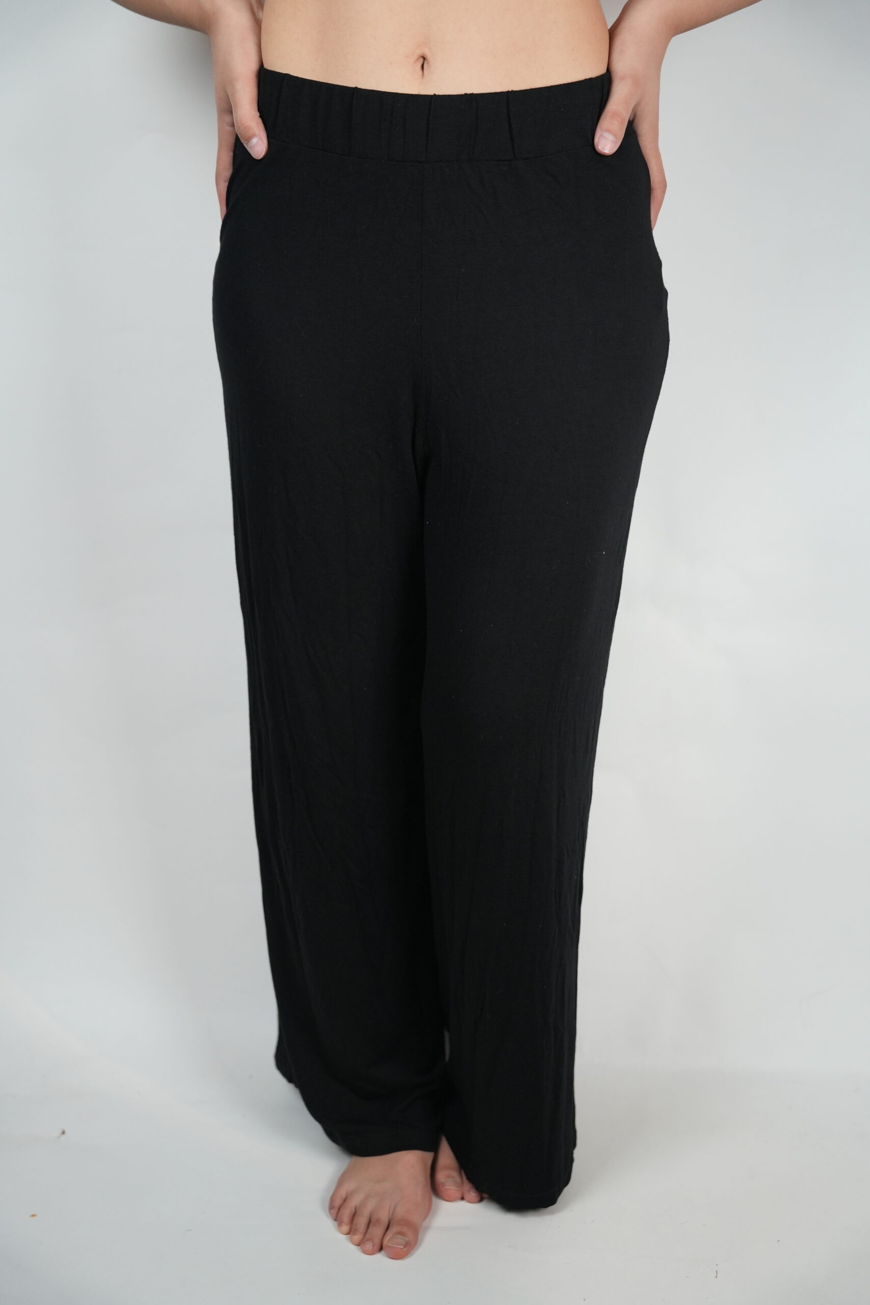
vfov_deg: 50.5
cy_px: 652
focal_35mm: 38
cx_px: 435
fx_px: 1384
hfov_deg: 34.9
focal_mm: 38.2
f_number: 2.8
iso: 2500
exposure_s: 1/160
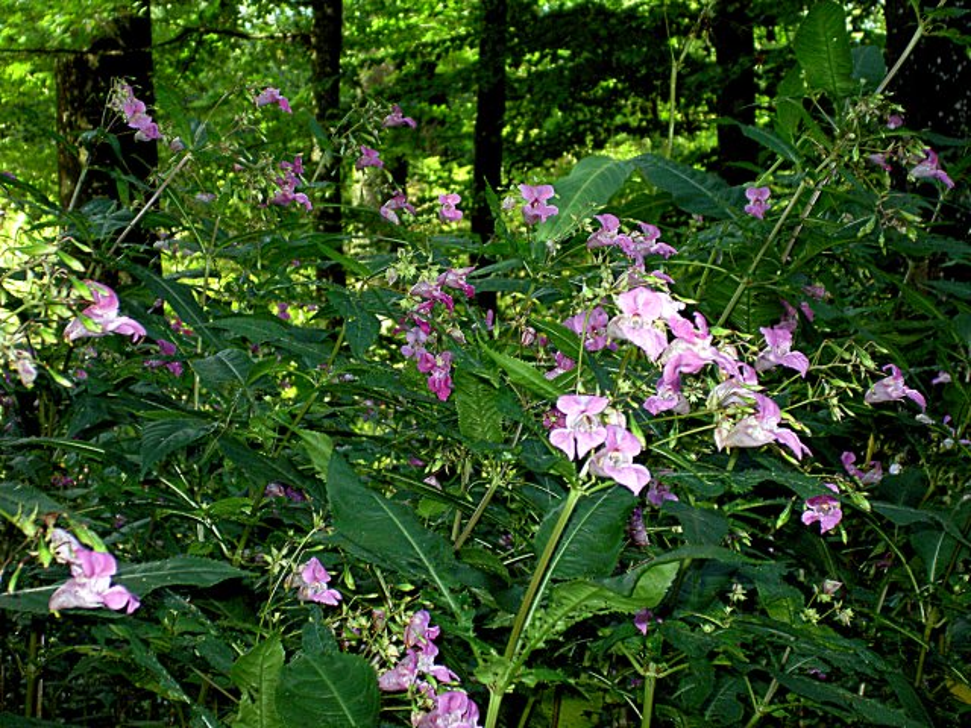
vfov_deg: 14.5
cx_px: 486
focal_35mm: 102
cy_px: 364
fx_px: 2861
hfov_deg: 19.3
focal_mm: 16.8
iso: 200
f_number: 4.9
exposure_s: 1/100
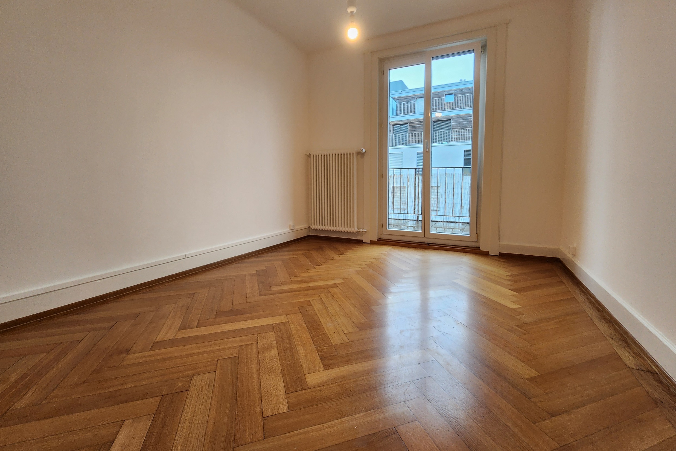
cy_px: 210
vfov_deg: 81.1
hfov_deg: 104.3
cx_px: 340
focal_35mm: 14
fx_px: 263
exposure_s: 1/50
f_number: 2.2
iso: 160
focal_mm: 2.2
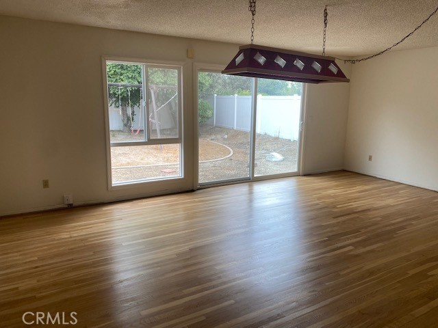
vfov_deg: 53.1
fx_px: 329
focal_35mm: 26
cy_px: 164
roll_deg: -1.4
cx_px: 219
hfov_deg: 67.3
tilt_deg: -11.0
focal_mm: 4.25
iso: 50
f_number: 1.8
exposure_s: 1/120
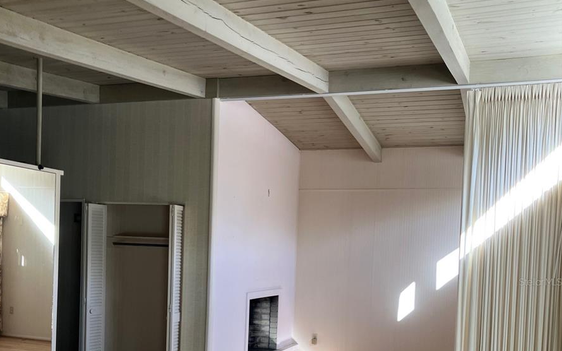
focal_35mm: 40
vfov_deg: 31.2
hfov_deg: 49.3
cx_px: 280
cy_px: 282
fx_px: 613
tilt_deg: -0.5
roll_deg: -1.0
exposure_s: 1/121
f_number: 1.8
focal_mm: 3.99
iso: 64
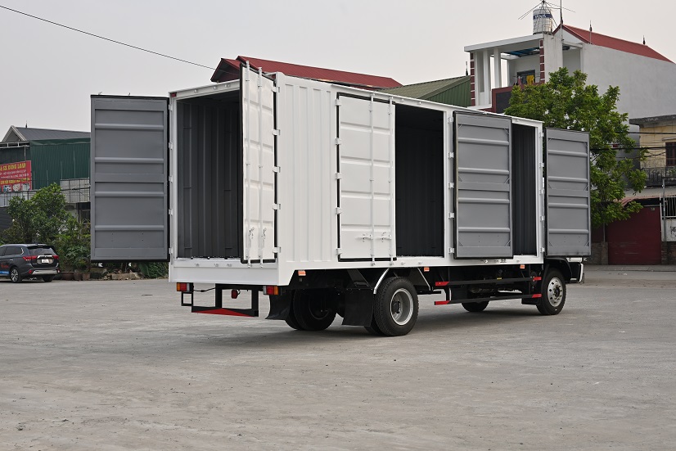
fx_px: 939
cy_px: 226
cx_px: 338
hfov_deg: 39.6
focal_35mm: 50
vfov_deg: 27.0
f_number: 7.1
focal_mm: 50
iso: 250
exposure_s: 1/500
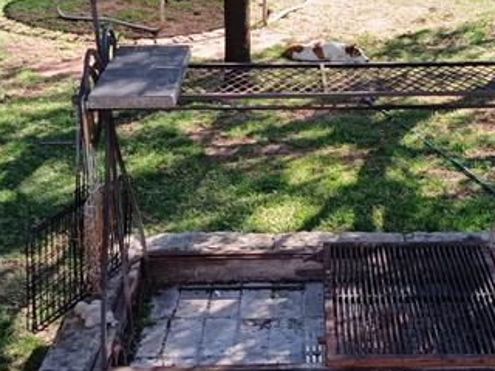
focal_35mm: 60
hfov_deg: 31.8
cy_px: 175
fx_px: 858
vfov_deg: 24.4
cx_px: 342
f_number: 1.75
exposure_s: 1/100
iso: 166
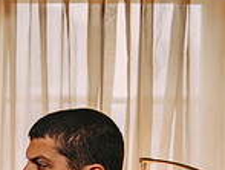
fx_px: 743
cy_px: 224
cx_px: -176
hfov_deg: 15.0
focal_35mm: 114
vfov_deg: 12.6
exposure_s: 1/250
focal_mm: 29
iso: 800
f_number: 3.2
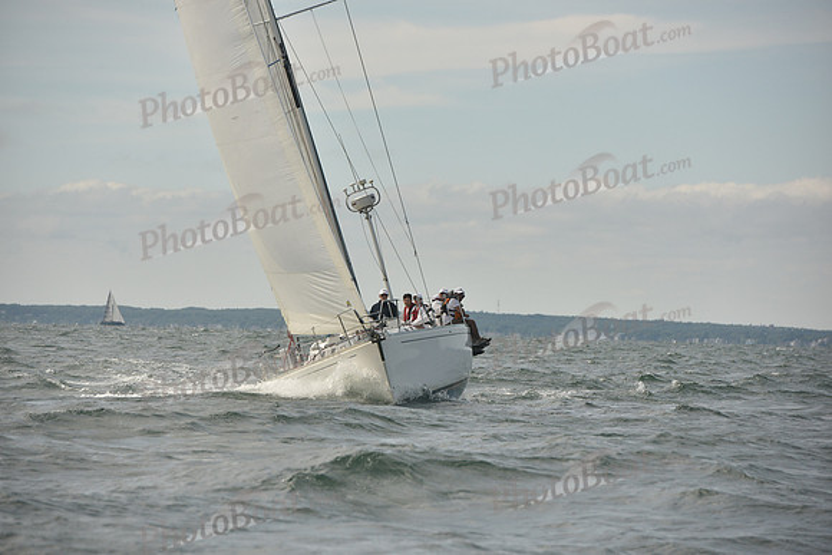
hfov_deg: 10.3
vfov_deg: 6.9
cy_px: 278
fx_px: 4623
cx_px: 416
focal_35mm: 200
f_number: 7.1
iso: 320
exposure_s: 1/1000
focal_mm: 200
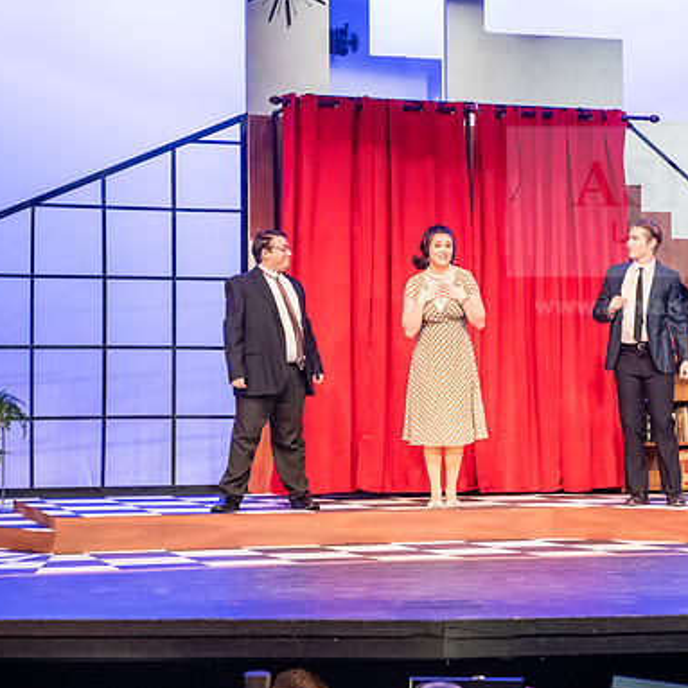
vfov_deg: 19.3
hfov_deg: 19.2
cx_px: 453
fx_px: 2024
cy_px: 344
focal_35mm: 90
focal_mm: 70
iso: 3200
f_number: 3.2
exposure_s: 1/160
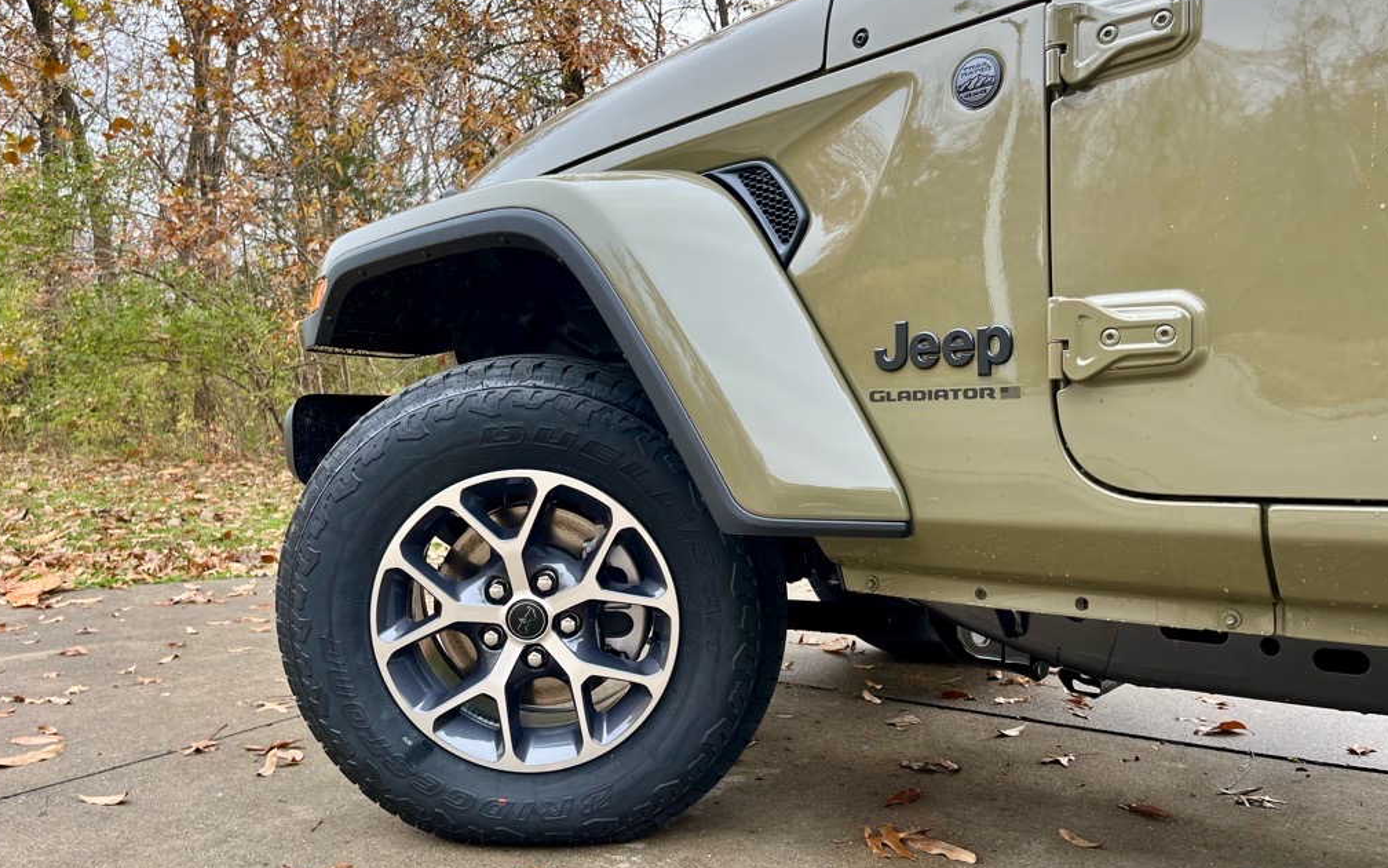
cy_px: 420
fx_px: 1059
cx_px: 688
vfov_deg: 44.5
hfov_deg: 66.5
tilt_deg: -0.6
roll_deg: +0.3
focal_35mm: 28
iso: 50
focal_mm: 5.1
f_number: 1.6
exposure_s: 1/440
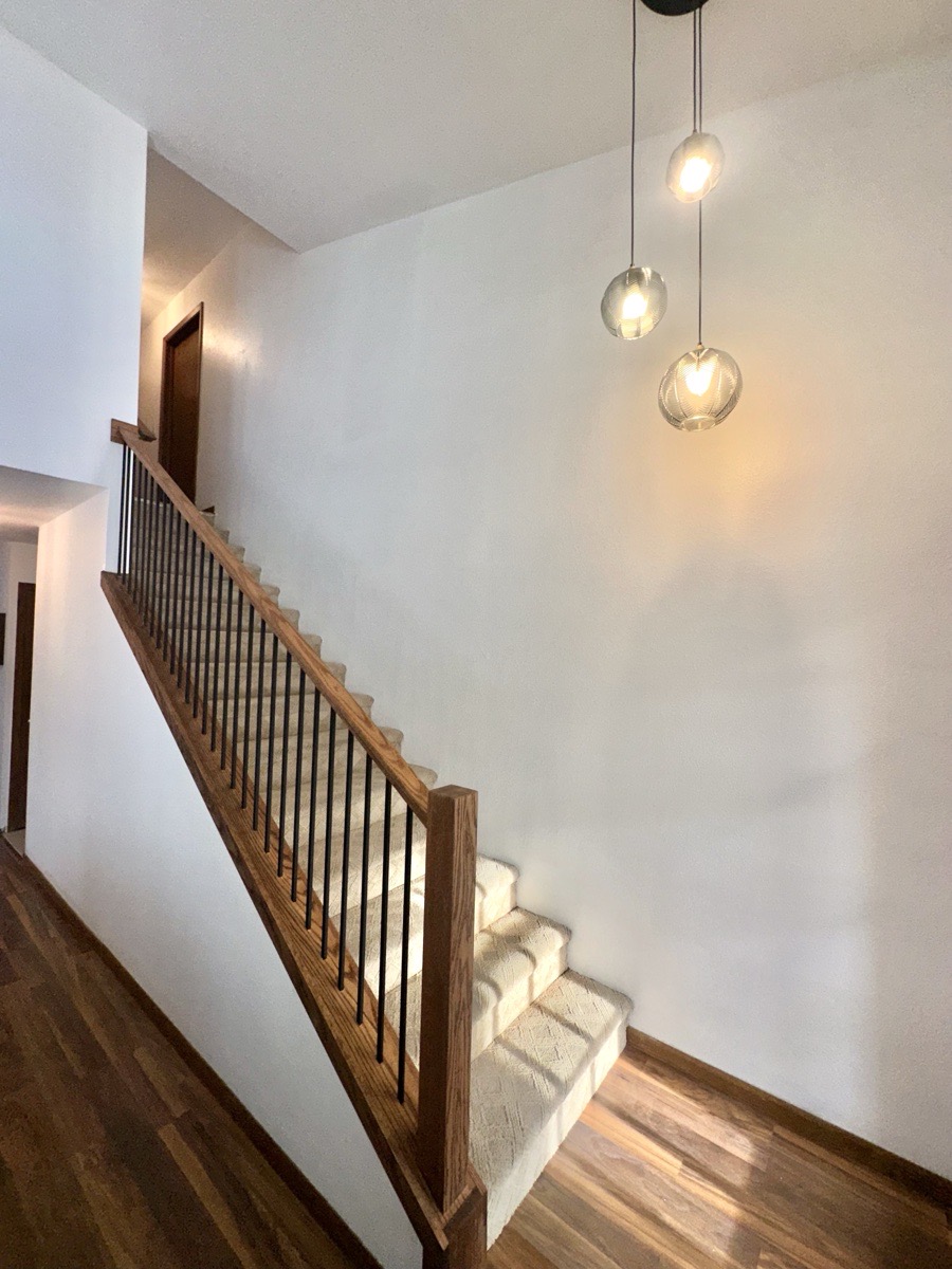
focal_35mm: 14
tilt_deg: +2.0
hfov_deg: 85.7
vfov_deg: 102.1
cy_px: 634
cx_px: 476
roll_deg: -1.9
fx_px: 513
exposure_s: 1/122
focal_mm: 2.22
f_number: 2.2
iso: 40
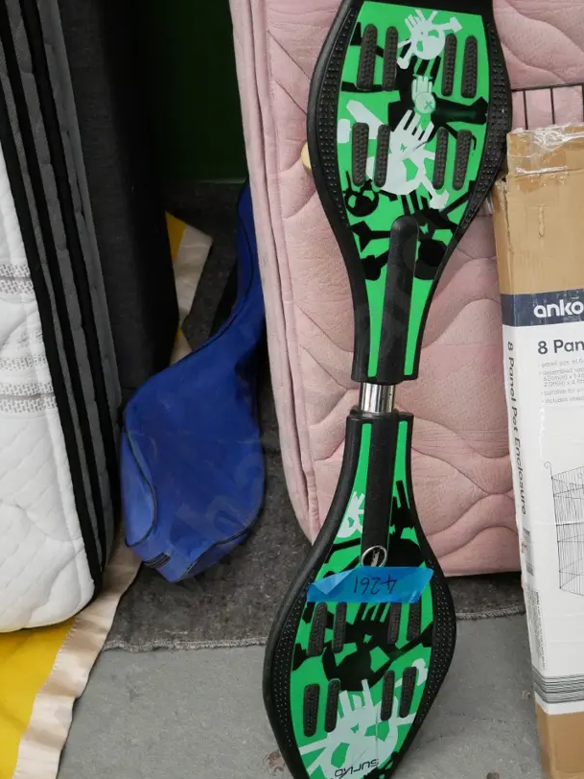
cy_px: 364
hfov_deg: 25.2
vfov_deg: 33.2
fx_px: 1305
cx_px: 346
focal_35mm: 58
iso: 3200
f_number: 4.3
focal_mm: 23
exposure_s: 1/60
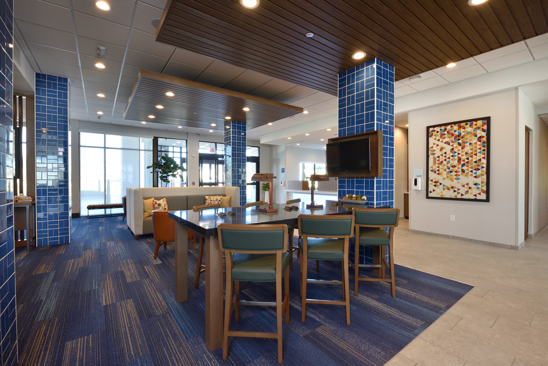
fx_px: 244
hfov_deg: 96.7
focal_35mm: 16
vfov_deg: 73.8
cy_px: 183
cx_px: 274
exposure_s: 1/5
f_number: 14
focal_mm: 16
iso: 400
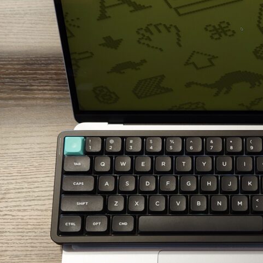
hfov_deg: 18.3
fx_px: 808
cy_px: 139
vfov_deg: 18.5
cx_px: 223
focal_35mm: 94
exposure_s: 1/50
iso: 670
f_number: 2
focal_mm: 7.1
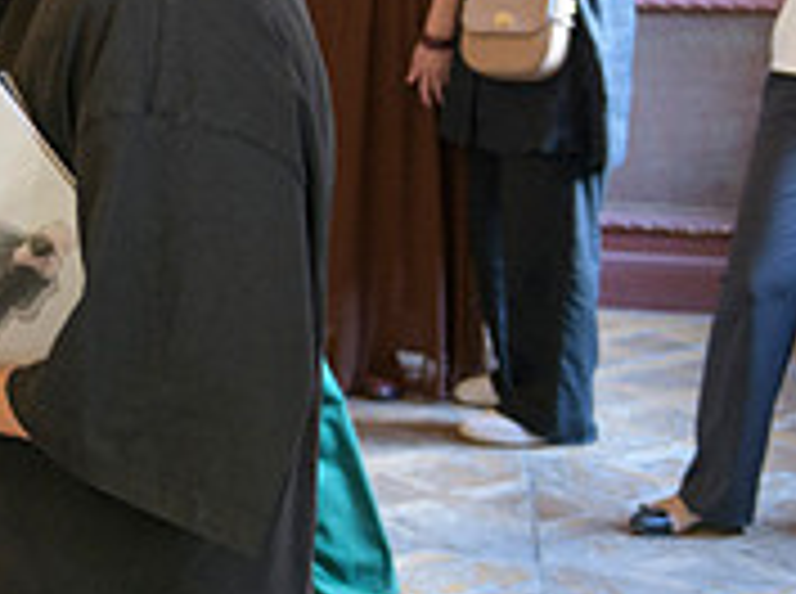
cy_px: 11
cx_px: -333
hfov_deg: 16.5
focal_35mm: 111
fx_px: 2547
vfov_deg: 13.1
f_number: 3.5
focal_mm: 34
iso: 2000
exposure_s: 1/80
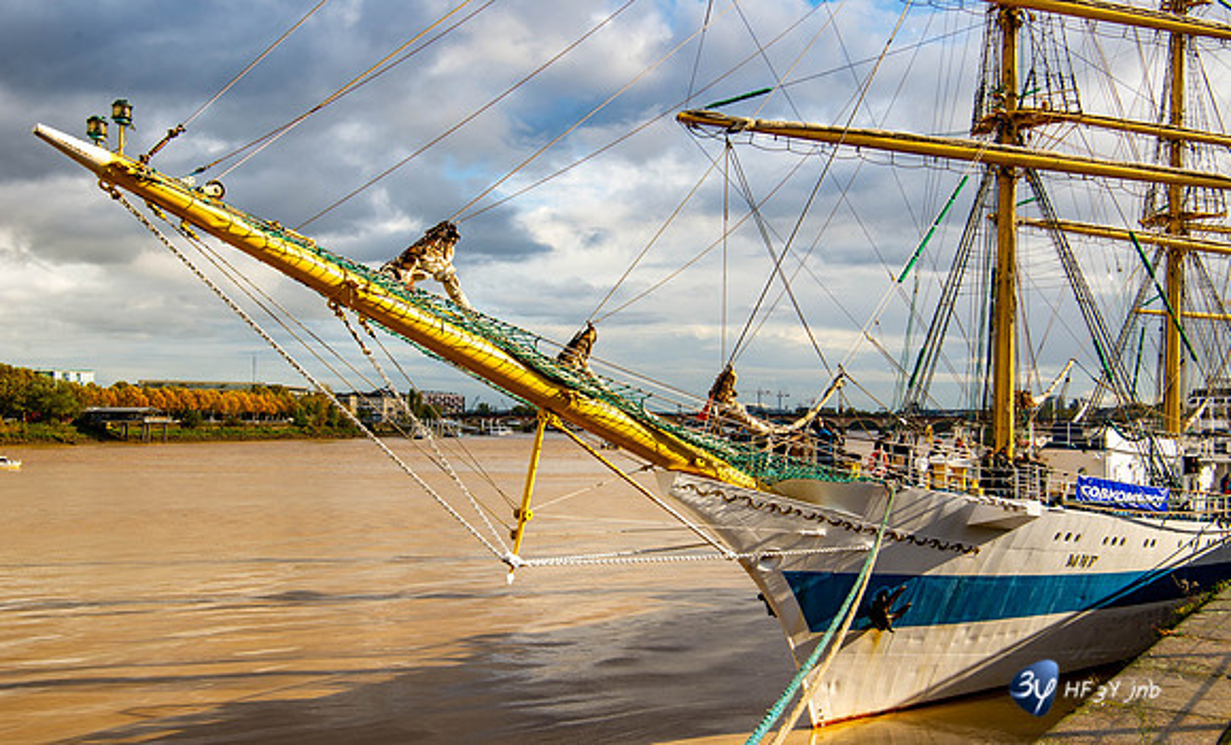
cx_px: 616
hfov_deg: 53.2
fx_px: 1230
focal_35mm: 37
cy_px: 409
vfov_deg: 33.7
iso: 100
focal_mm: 36
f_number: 9
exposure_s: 1/320
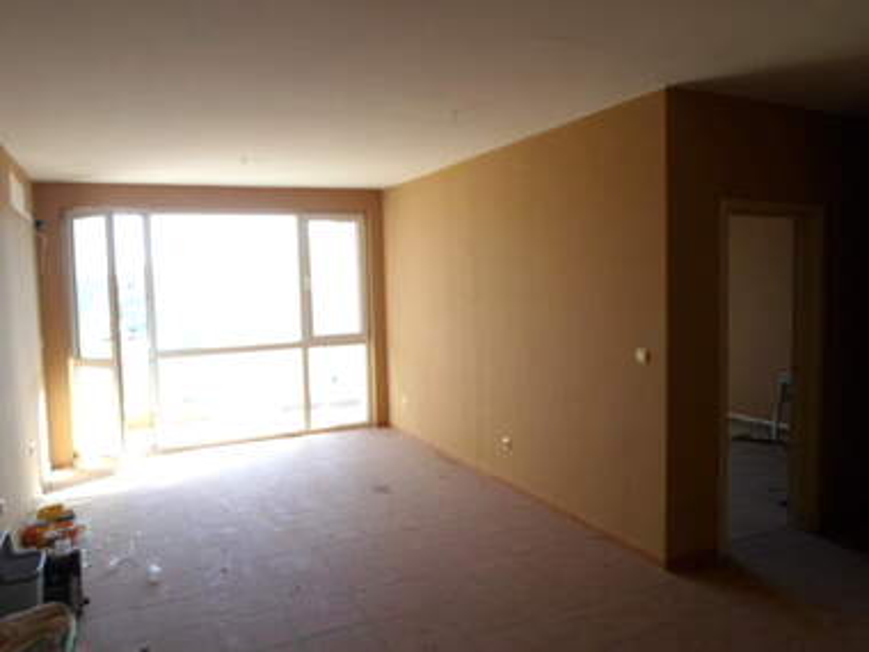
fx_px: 628
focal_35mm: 25
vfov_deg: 54.9
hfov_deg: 69.4
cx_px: 434
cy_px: 326
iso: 80
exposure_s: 1/125
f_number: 2.5
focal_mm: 4.5
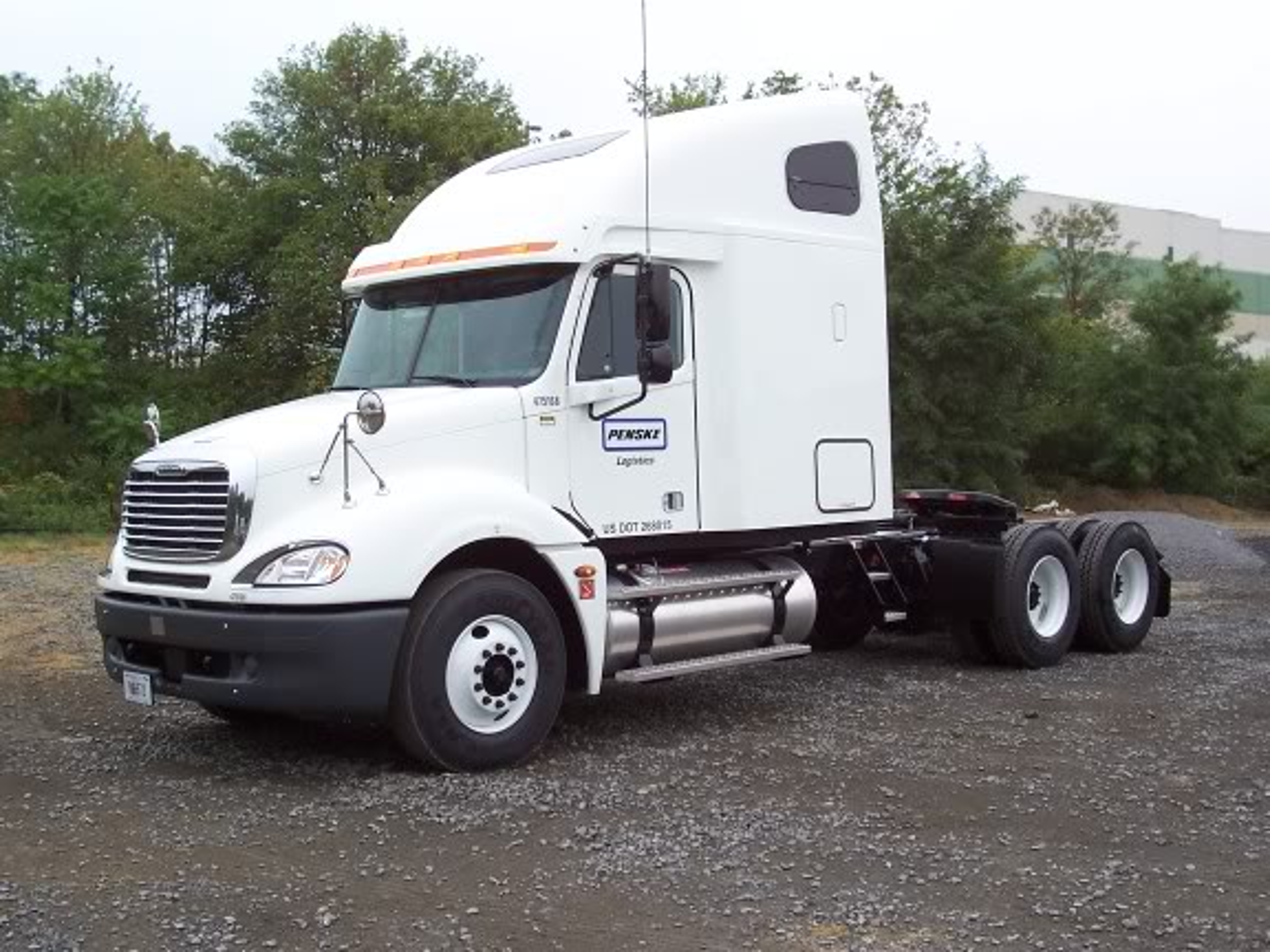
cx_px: 635
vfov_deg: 34.3
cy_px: 476
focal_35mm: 42
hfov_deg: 44.8
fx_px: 1541
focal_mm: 7
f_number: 3
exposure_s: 1/350
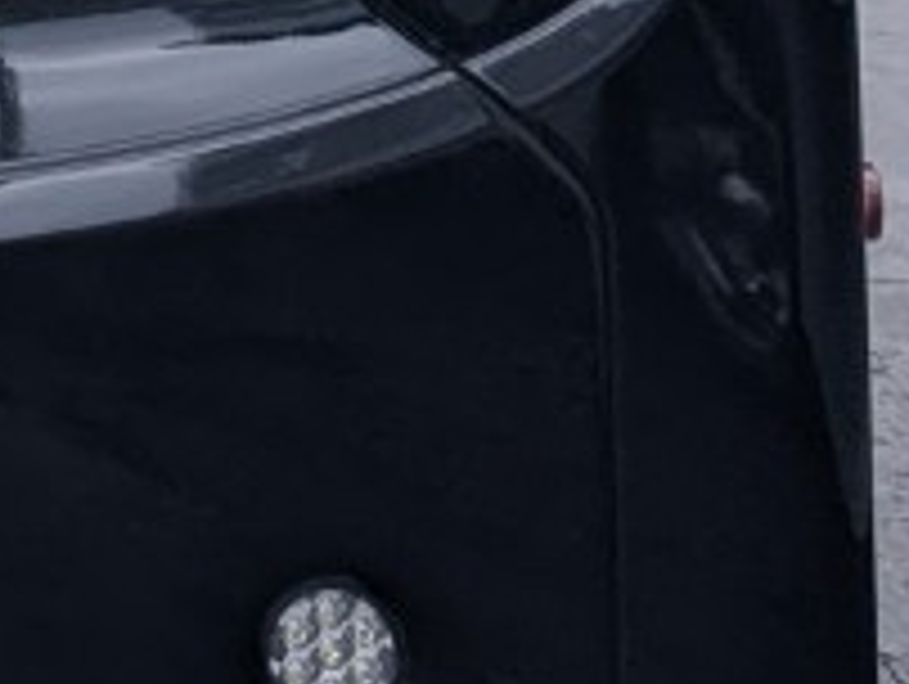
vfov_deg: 8.0
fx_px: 4364
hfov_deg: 11.0
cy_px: -1184
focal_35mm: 166
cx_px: -772
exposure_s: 1/2309
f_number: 1.85
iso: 47
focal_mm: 6.81
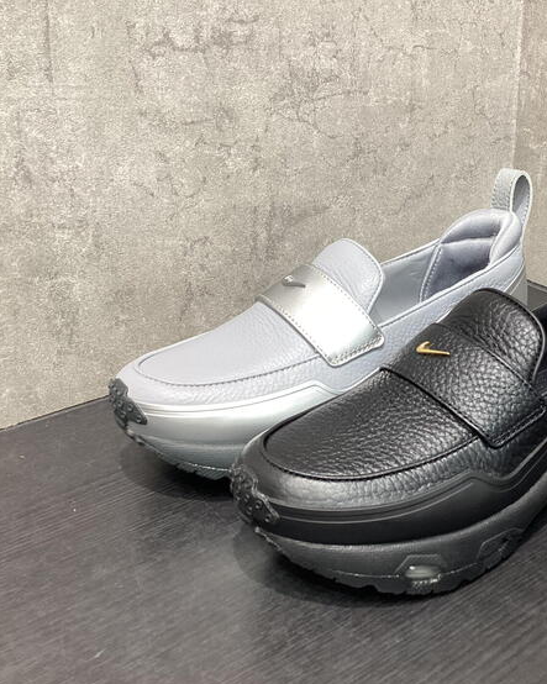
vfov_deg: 44.8
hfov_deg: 35.5
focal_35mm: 41
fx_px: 830
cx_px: 420
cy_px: 346
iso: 100
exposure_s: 1/60
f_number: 2.4
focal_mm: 3.3
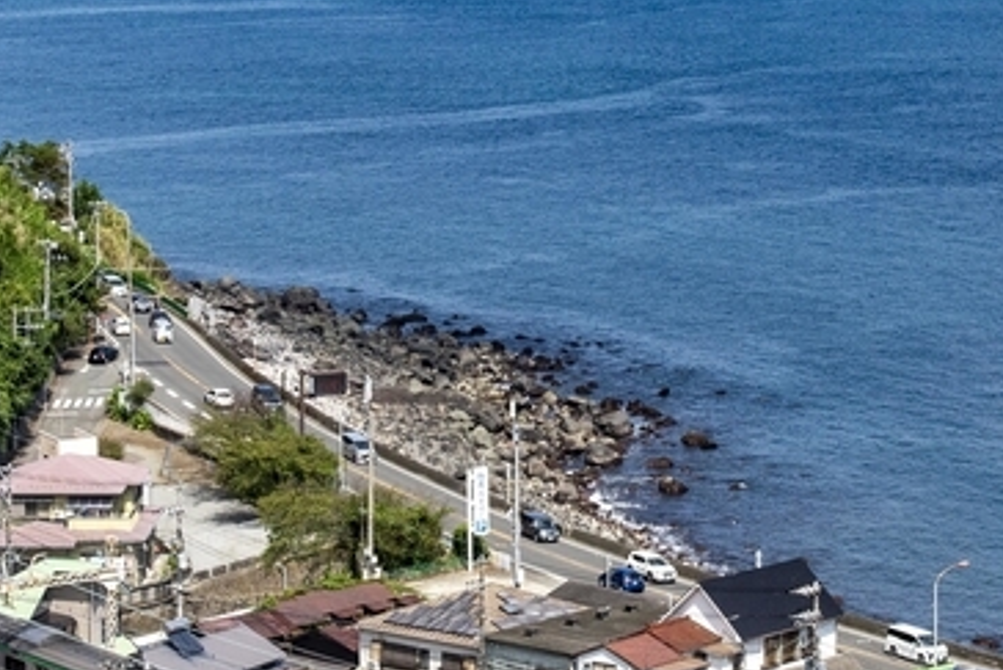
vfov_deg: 9.5
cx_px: 700
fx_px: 4041
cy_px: 227
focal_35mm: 145
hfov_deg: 14.1
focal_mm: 44
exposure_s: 1/800
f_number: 11
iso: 500
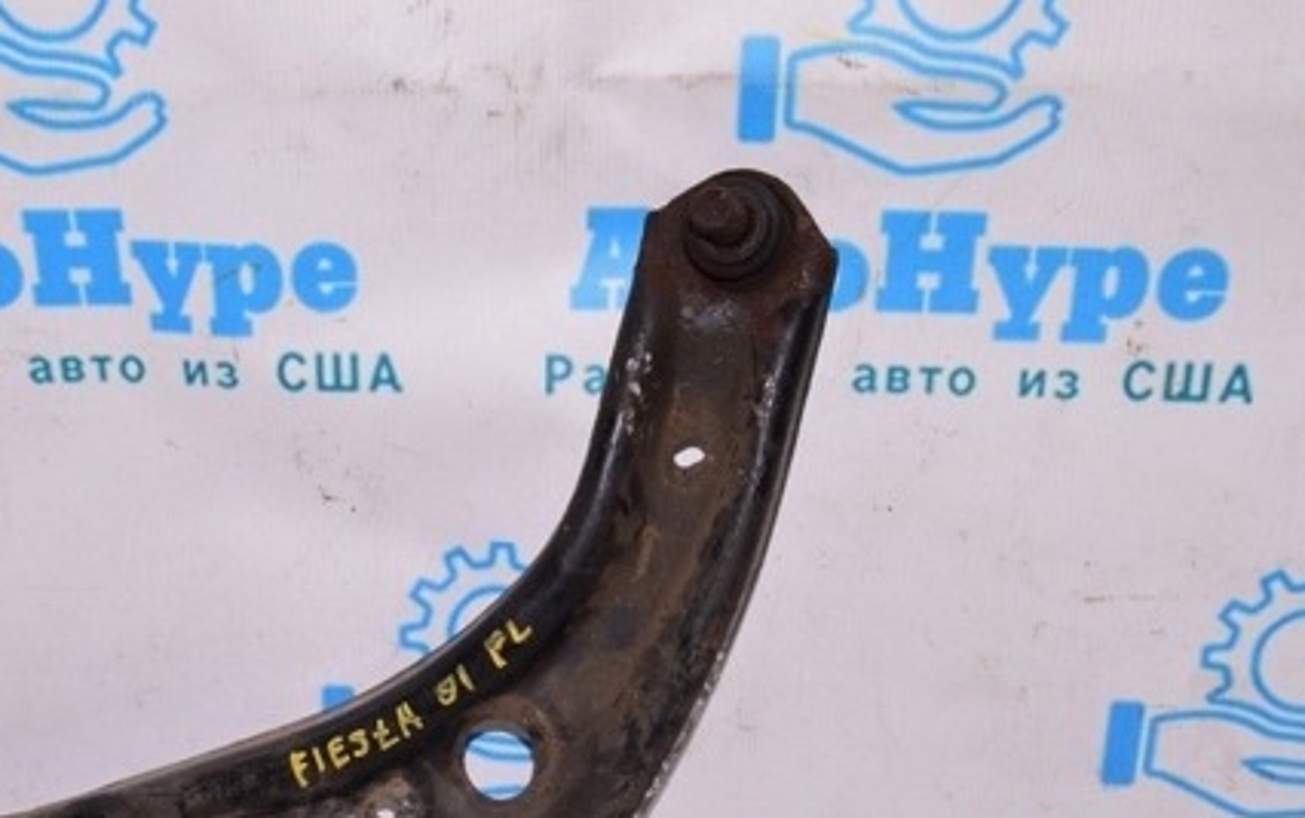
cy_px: 623
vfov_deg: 23.3
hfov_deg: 36.6
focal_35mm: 55
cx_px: 469
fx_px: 1958
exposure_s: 1/200
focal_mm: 24
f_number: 8
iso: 1600
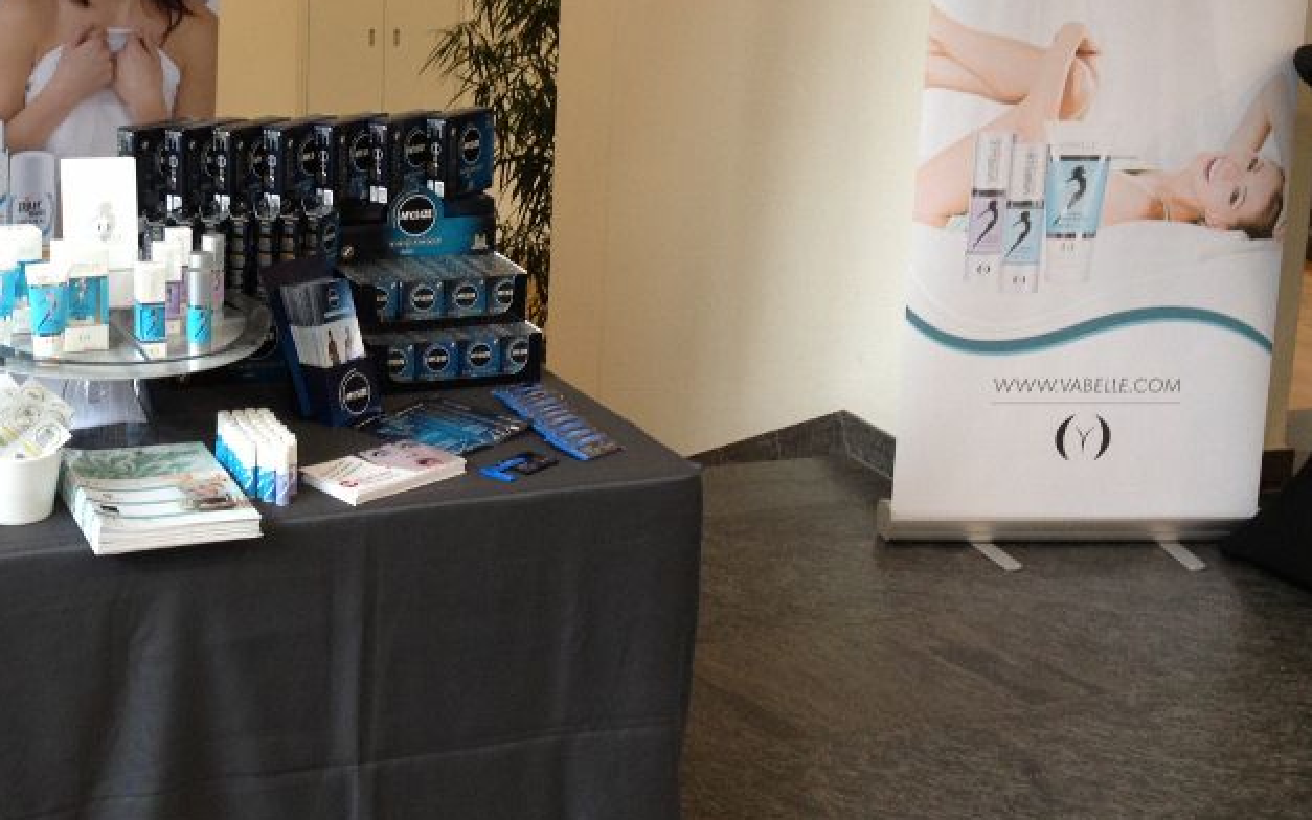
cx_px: 347
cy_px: 158
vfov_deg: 22.1
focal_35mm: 58
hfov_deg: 34.5
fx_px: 2074
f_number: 2.4
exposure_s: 1/30
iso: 64
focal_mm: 4.28
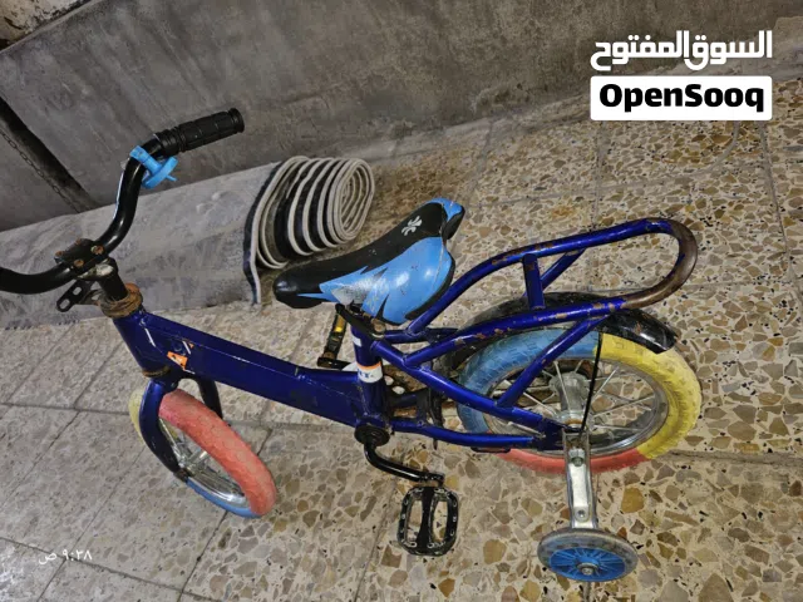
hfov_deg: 73.9
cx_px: 402
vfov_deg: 58.9
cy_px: 301
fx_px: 534
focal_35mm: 23
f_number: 1.7
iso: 100
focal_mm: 6.3
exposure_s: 1/33.3
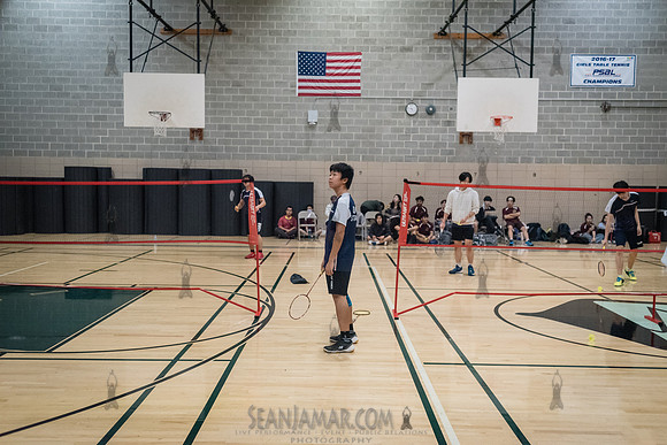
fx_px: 649
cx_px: 334
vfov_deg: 37.9
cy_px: 222
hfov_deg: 54.4
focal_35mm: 35
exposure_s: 1/500
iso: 8000
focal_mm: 35
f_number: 3.5
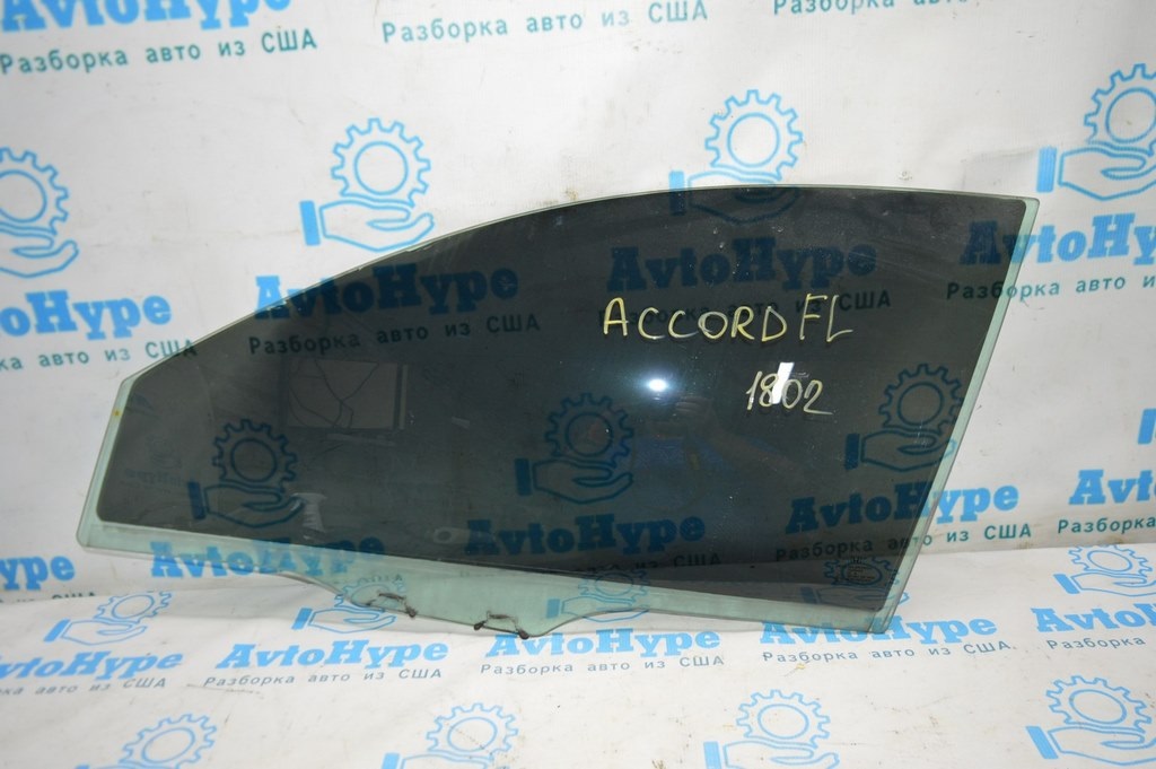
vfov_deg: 47.9
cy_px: 384
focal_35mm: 27
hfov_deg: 67.4
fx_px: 866
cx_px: 578
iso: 400
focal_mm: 18
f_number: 3.5
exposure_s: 1/60
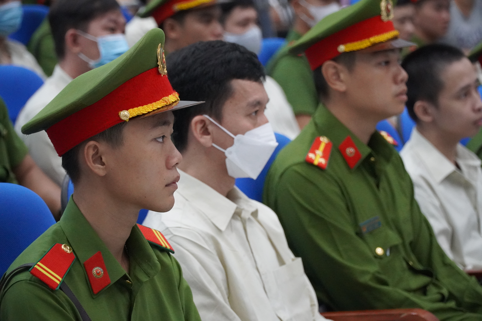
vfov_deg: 10.2
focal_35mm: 135
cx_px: 241
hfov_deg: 15.2
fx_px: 1807
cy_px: 160
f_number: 4
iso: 6400
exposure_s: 1/125
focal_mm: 90
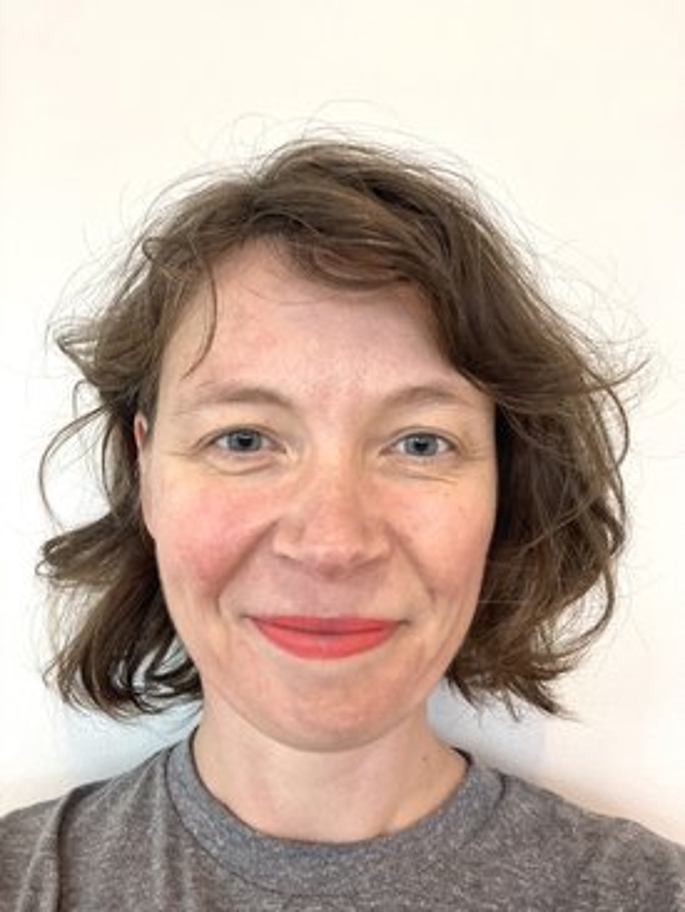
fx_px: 843
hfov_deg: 44.2
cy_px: 456
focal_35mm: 32
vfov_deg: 56.8
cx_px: 342
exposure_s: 1/60
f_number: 2.2
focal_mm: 2.87
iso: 320
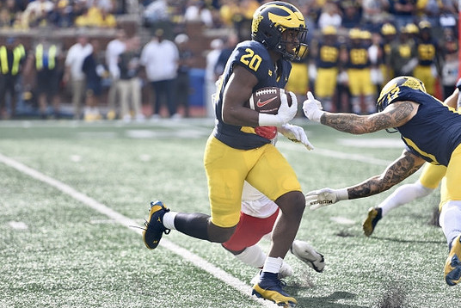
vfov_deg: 6.5
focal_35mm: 211
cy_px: 147
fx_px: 2703
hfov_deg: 9.7
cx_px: 229
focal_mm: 195
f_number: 2.8
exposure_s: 1/1600
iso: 320
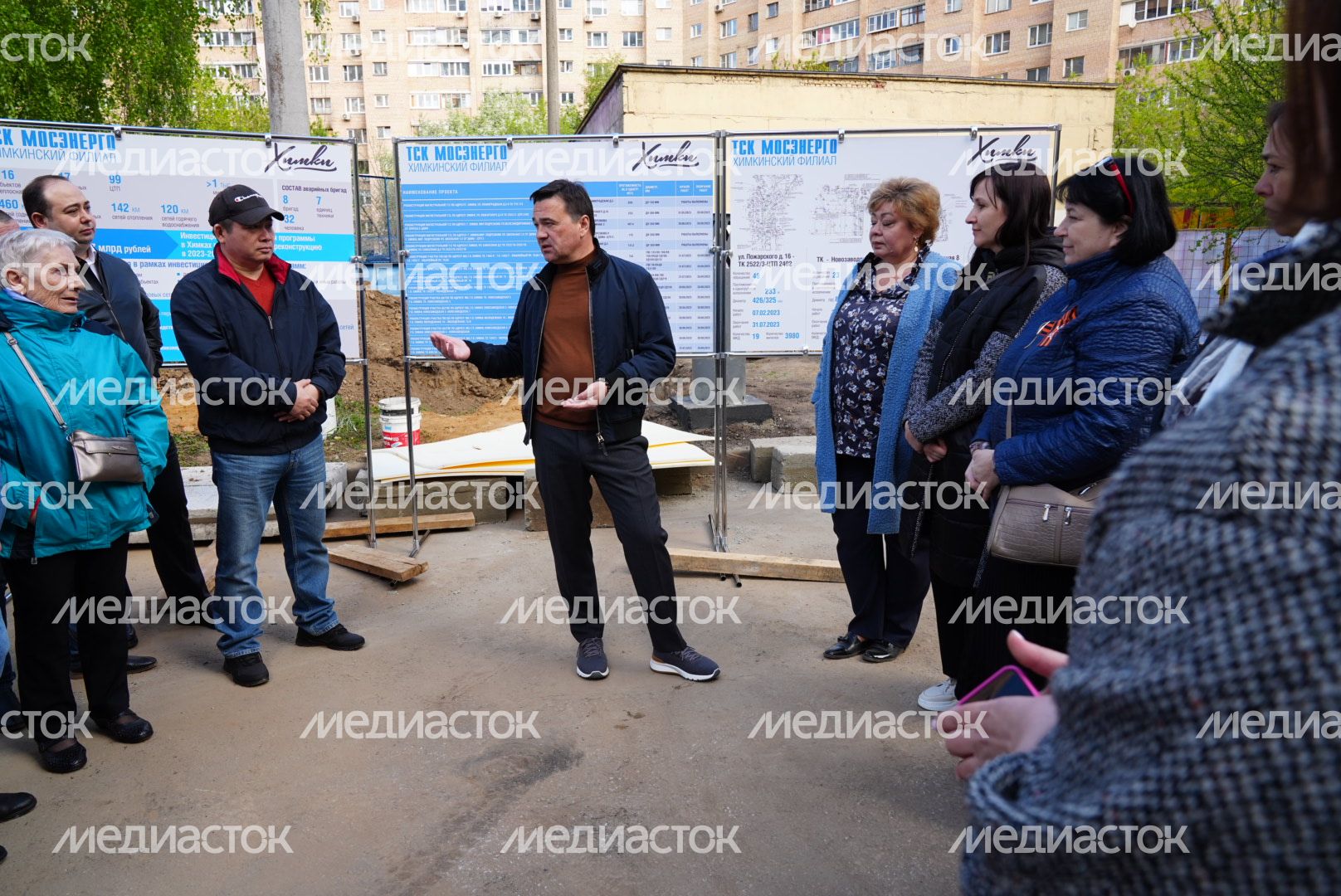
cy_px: 448
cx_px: 670
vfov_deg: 53.2
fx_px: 895
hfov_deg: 73.7
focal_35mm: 24
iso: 400
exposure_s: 1/320
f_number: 6.3
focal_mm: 24
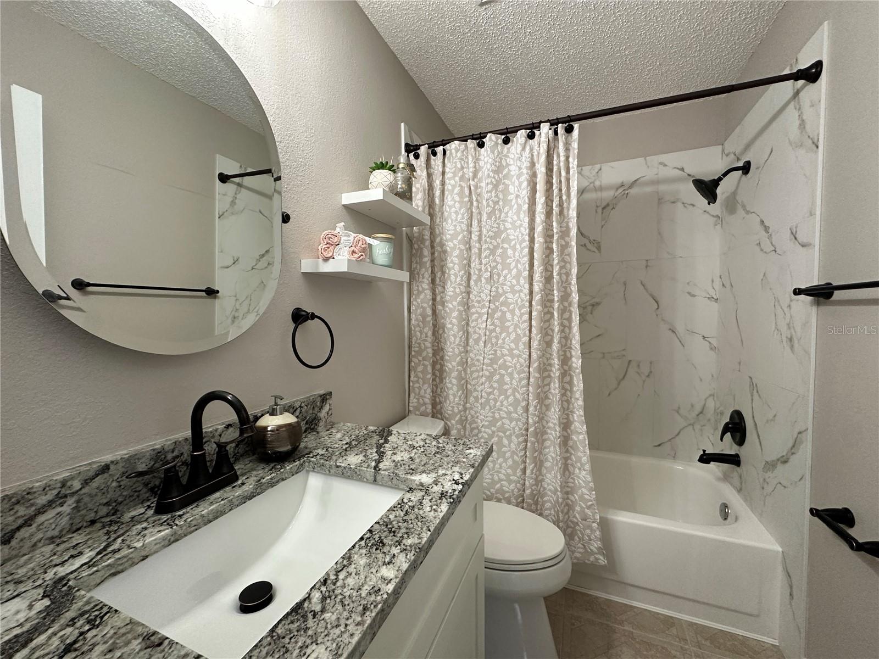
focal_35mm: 14
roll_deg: +0.2
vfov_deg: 85.7
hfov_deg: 102.1
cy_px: 330
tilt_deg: -2.8
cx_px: 440
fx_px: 356
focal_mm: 2.22
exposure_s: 1/120
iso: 250
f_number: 2.2
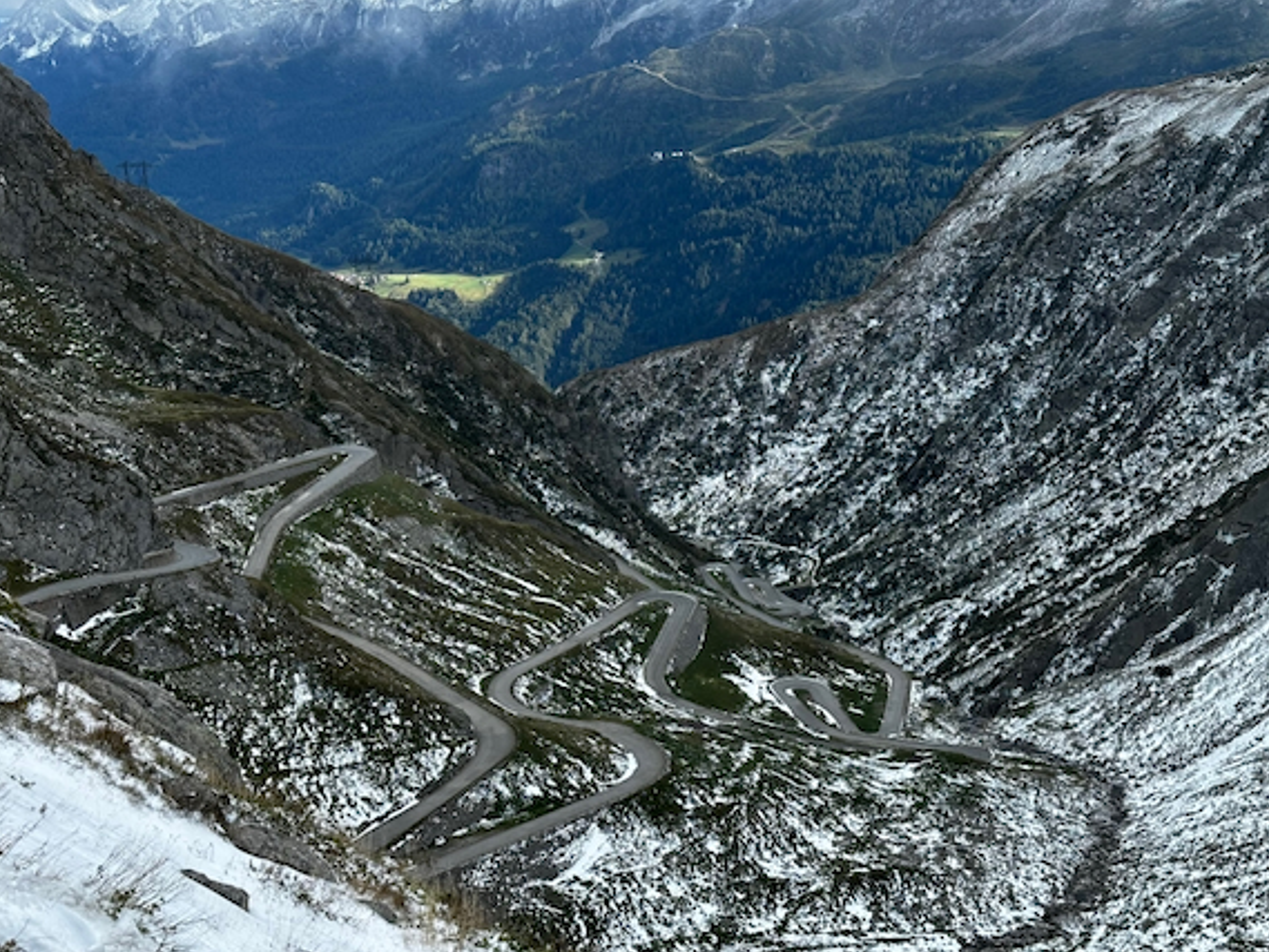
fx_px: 1980
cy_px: 477
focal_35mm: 54
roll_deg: +2.1
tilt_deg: -14.6
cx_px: 589
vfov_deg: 27.0
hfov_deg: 35.5
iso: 64
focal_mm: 6.86
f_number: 1.78
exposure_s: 1/1613
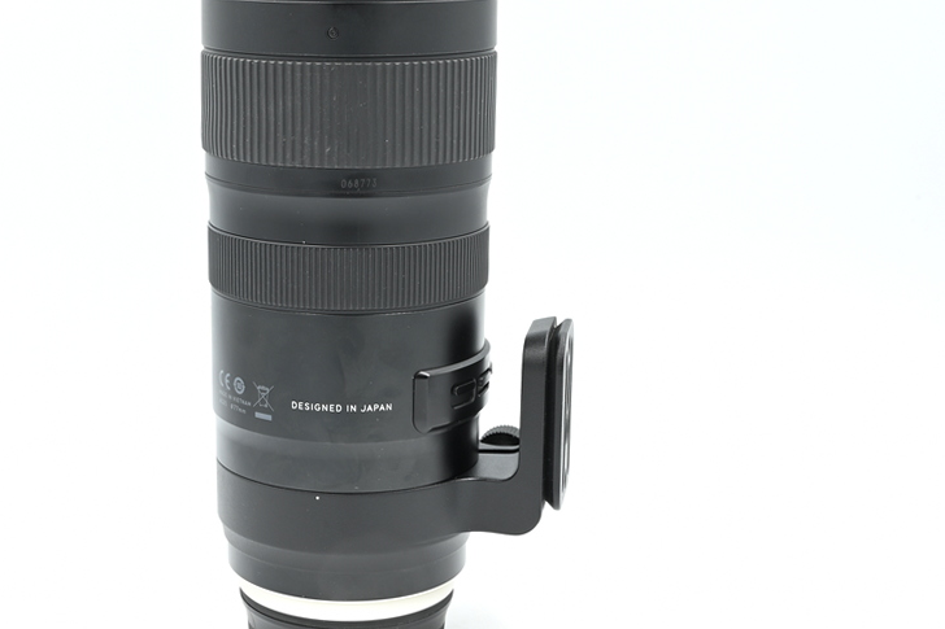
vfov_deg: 21.2
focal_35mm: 64
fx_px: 1680
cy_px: 294
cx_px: 322
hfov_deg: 31.2
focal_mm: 48
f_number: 14
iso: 200
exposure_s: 1/13
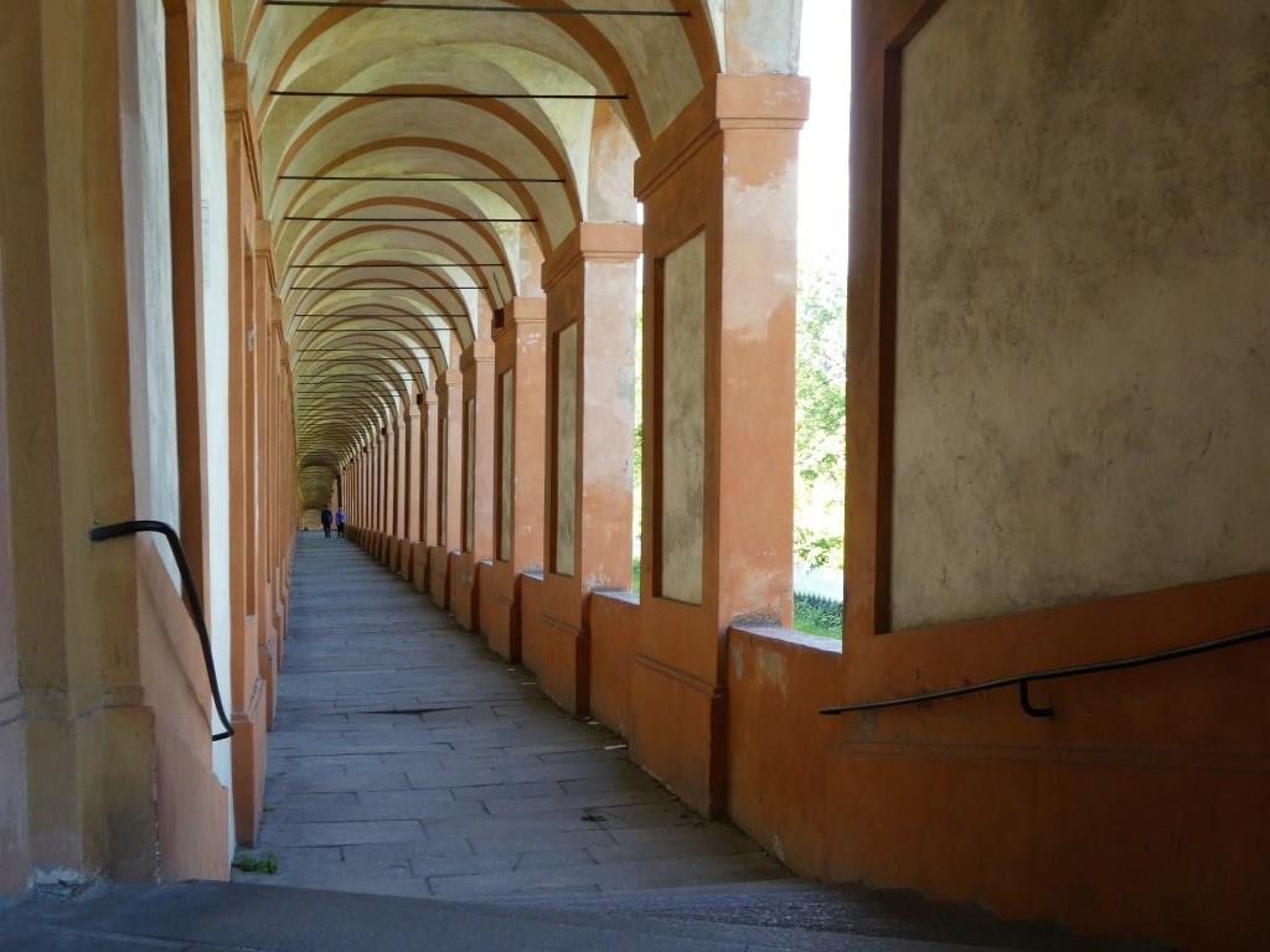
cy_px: 476
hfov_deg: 40.4
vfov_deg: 30.9
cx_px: 635
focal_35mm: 47
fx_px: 1724
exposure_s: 1/80
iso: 200
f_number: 4
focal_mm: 8.4
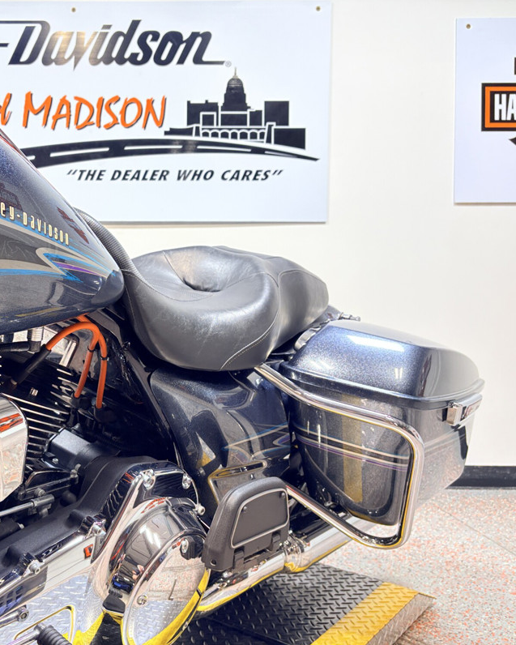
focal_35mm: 34
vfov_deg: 52.8
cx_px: 107
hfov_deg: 41.6
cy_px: 322
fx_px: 649
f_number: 1.6
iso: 64
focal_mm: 5.96
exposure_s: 1/120
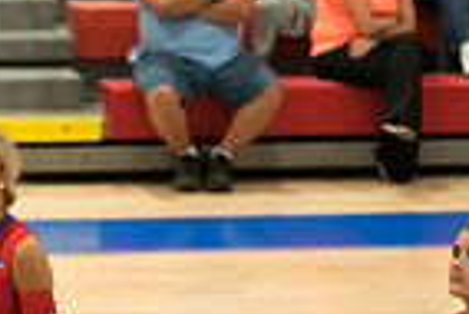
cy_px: 470
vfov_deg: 3.3
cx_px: -388
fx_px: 5399
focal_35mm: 414
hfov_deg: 4.9
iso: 3200
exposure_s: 1/1000
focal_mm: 70
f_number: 2.8
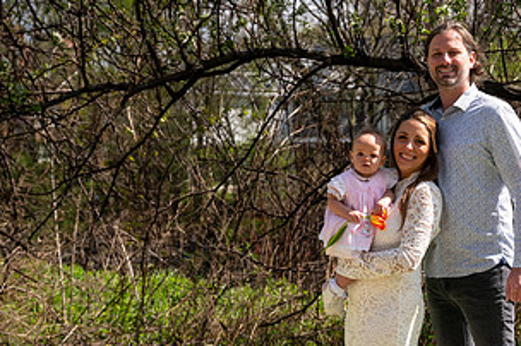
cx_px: 464
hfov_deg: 19.5
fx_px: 1489
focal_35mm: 103
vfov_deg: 13.2
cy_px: 228
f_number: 5
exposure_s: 1/1600
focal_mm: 54
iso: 320
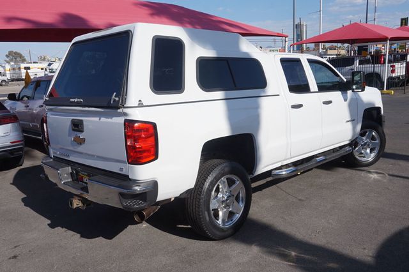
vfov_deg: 39.9
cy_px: 136
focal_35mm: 33
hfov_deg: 57.2
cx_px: 204
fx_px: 375
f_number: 11
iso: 100
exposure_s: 1/200
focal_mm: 22
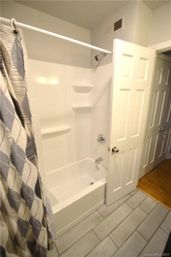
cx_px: 86
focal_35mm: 15
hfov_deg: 77.3
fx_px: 107
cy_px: 128
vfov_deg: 100.4
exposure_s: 1/60
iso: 400
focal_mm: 10
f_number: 3.5
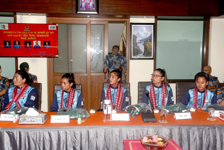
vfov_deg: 41.2
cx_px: 112
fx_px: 199
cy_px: 75
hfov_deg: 58.7
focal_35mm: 32
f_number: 5.6
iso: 500
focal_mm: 32
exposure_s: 1/160
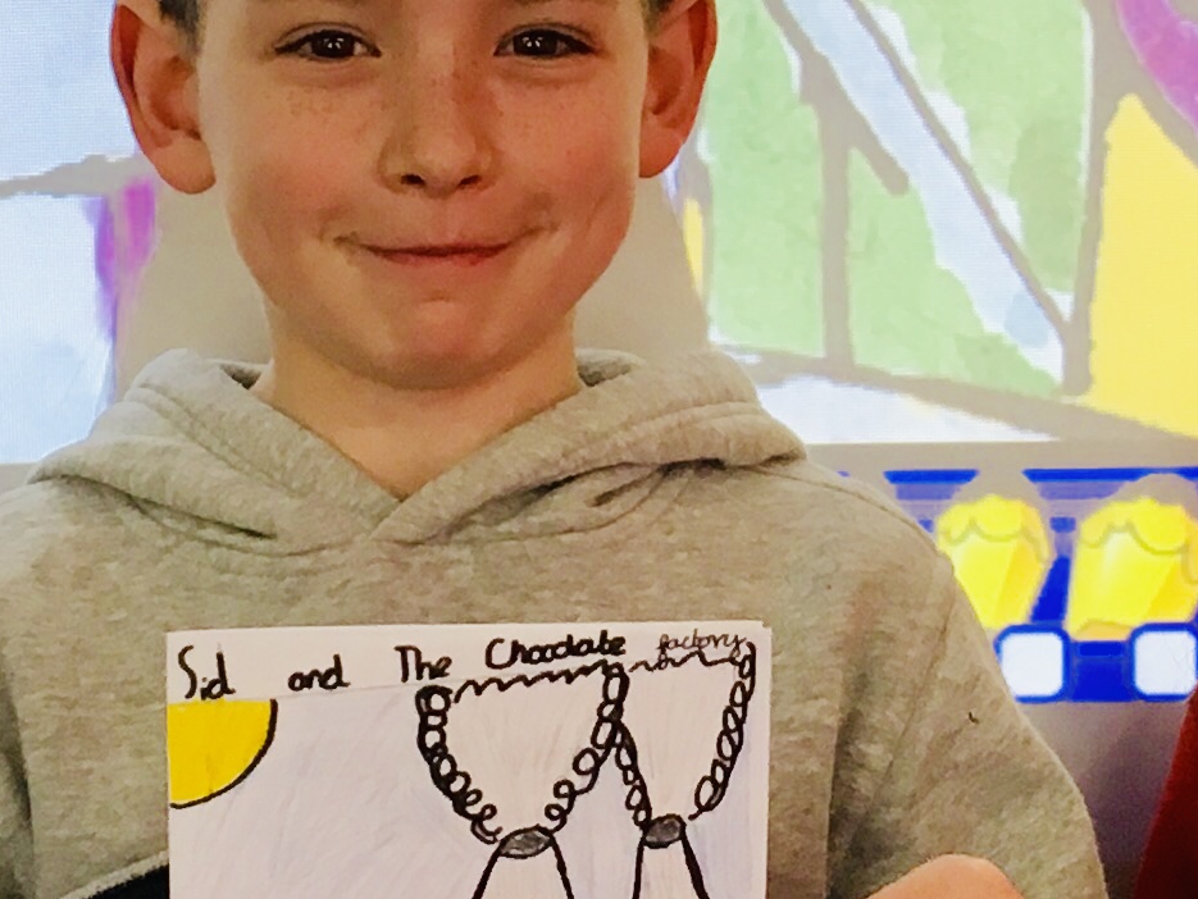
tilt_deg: -6.2
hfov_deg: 15.8
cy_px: 133
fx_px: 4328
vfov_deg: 11.8
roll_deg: +0.4
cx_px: 565
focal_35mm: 125
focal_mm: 4.15
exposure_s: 1/33
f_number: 2.2
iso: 32
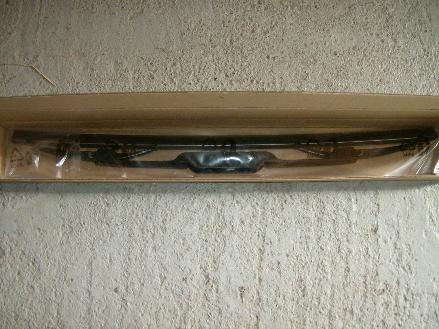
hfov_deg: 51.4
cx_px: 220
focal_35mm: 36
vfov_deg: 39.7
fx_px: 457
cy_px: 164
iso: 200
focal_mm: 6
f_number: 2.8
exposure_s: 1/60
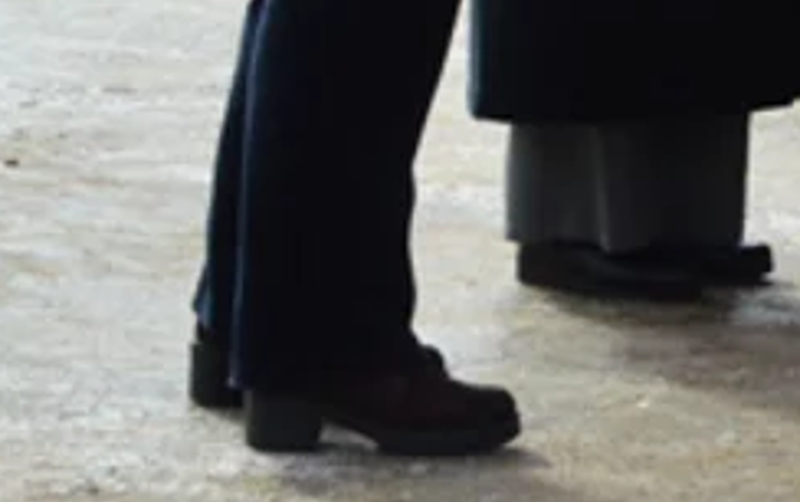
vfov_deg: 7.3
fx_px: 3819
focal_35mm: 175
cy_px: -340
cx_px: 1856
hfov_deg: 10.5
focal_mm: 20
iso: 100
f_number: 8
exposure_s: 1/250
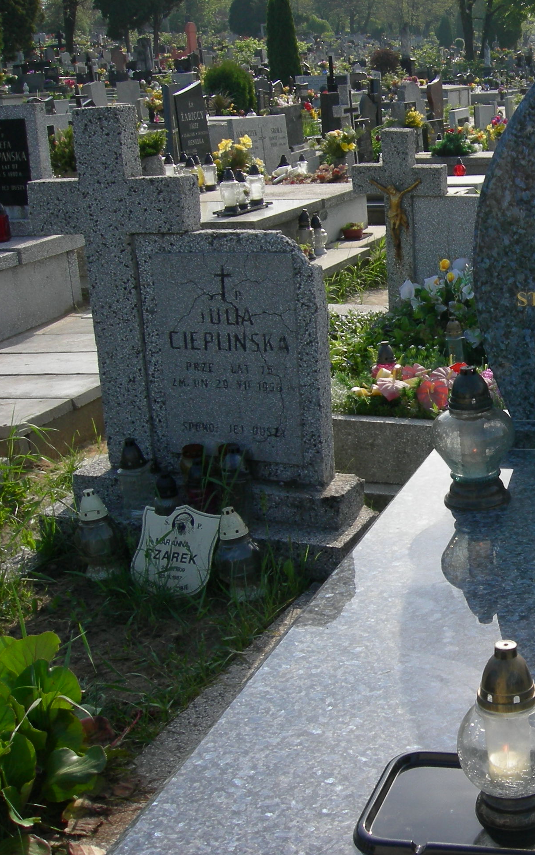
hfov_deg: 24.1
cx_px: 553
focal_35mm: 51
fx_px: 1190
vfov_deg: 39.6
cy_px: 427
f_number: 5.4
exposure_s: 1/223
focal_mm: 7.5
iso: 64
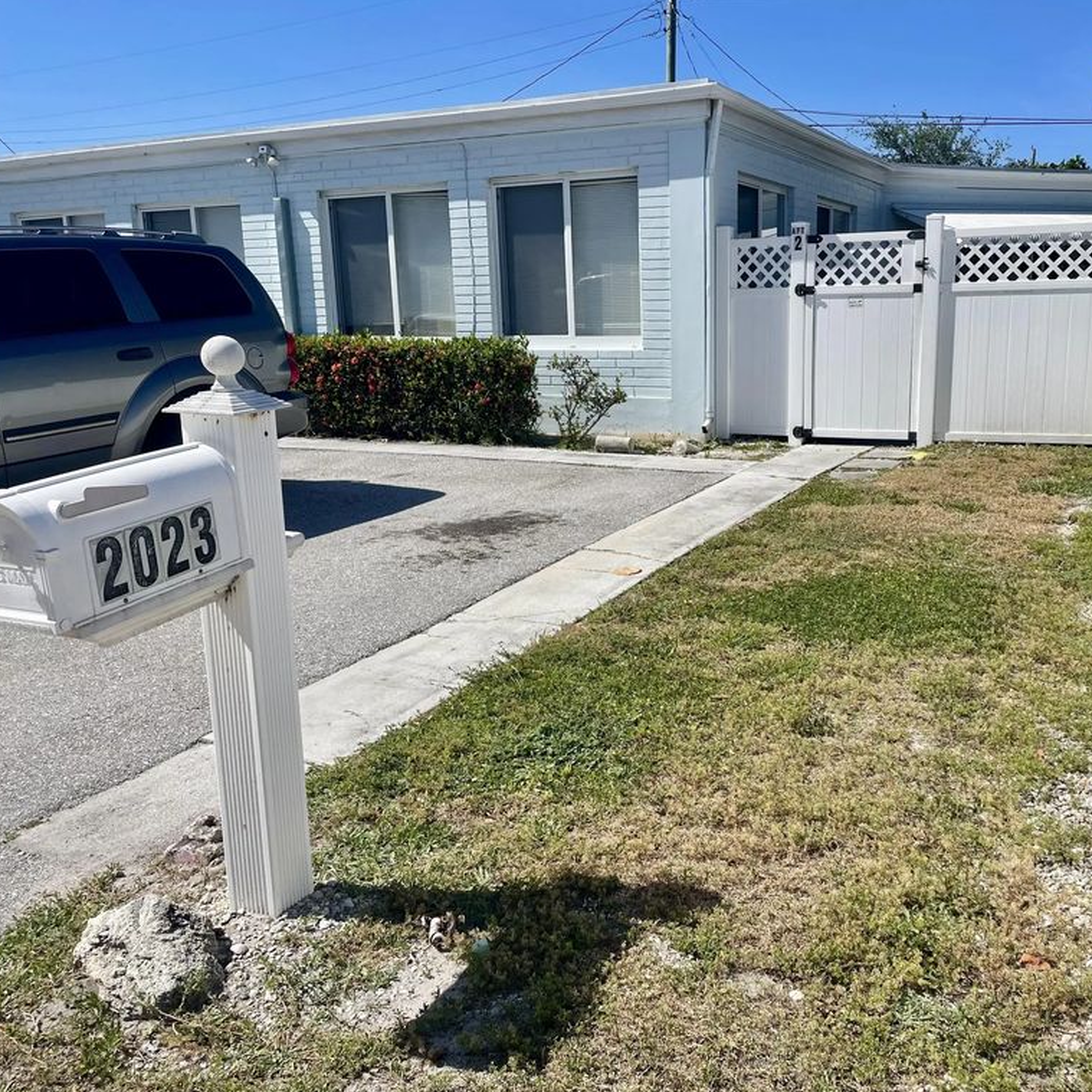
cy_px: 548
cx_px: 673
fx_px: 1106
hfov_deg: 52.1
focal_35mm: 31
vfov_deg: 52.5
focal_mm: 4.2
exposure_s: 1/5556
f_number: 1.6
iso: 32
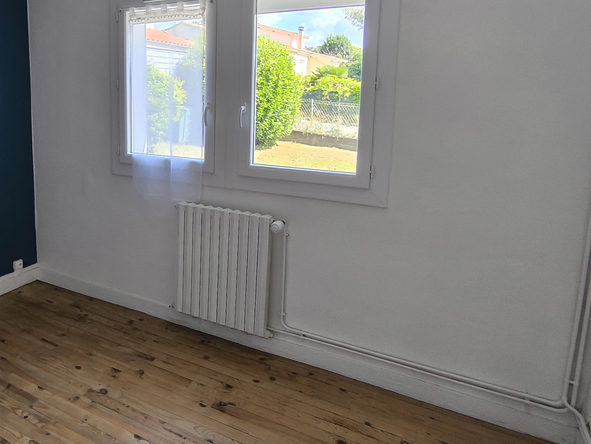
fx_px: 478
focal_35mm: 28
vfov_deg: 49.2
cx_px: 162
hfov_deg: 60.6
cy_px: 162
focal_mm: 1.65
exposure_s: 1/50
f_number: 2.2
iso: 64
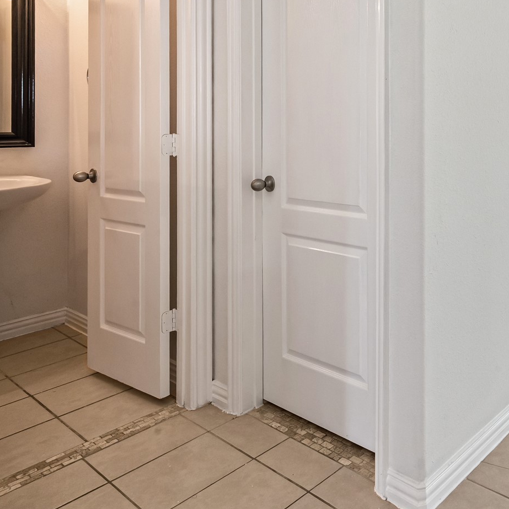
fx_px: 466
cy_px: 136
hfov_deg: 46.3
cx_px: 527
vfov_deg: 55.0
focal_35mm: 28
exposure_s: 1/5
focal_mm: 14
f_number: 14
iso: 800
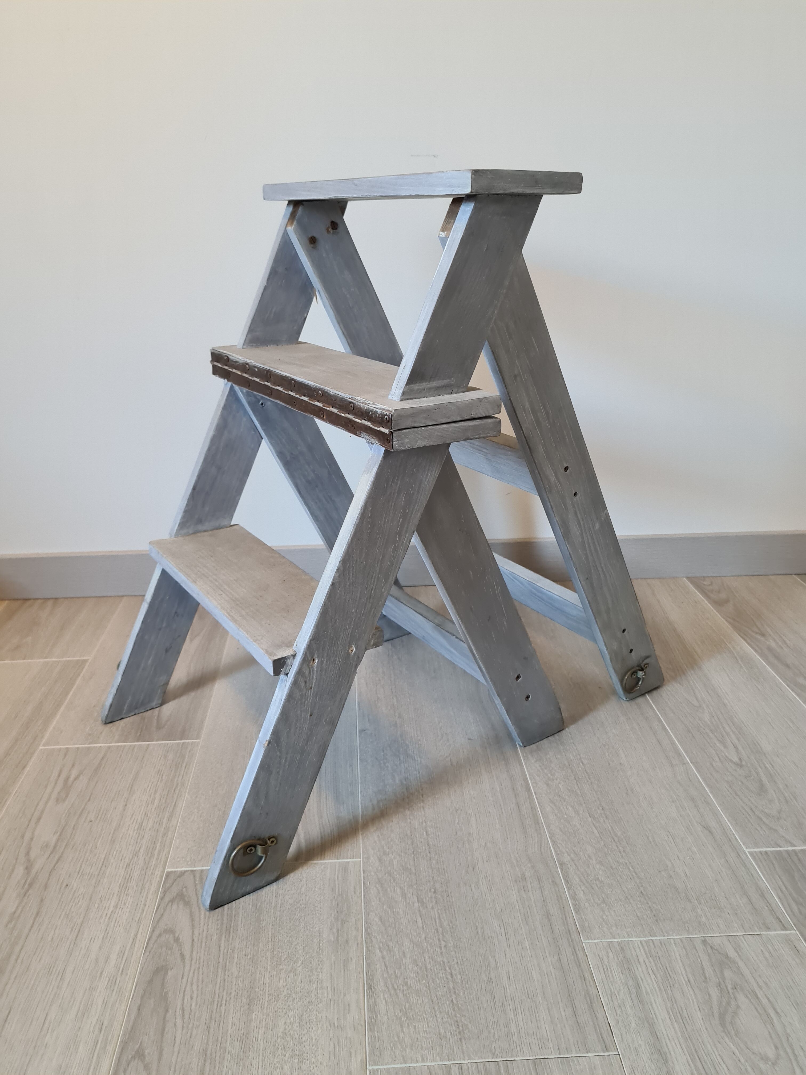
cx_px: 403
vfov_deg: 67.3
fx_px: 807
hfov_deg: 53.1
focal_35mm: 26
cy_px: 538
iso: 400
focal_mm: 5.4
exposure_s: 1/50
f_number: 1.8
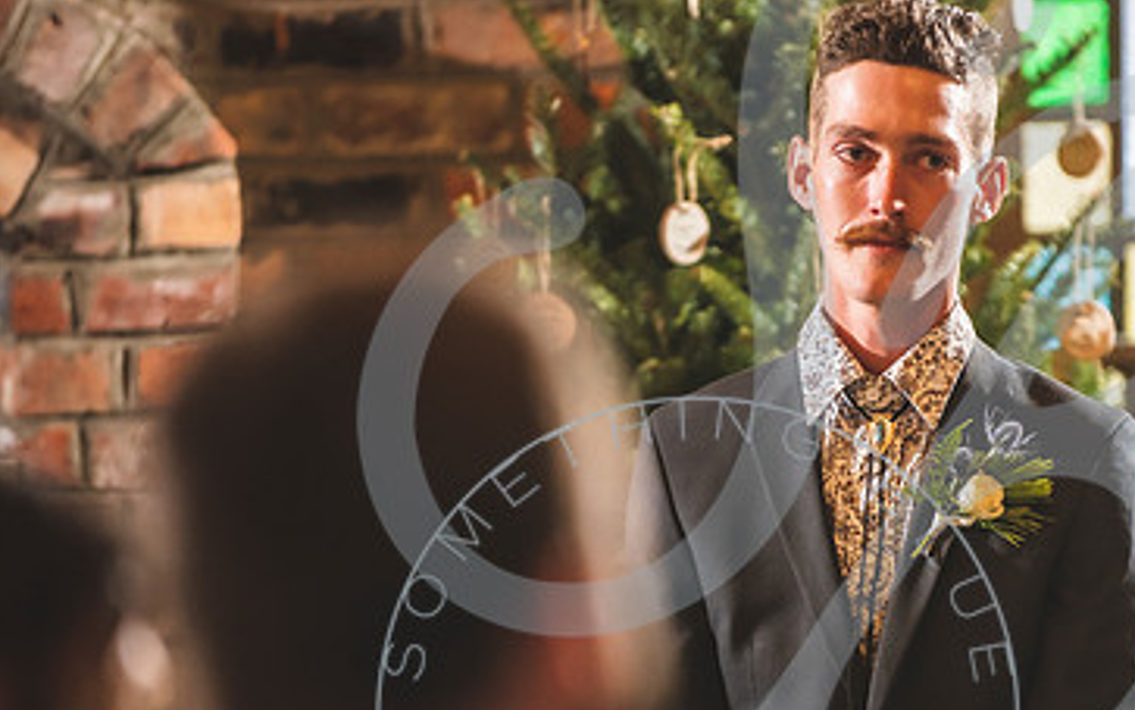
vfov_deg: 3.9
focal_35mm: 334
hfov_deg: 6.3
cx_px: 854
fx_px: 10333
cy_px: 455
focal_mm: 200
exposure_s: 1/200
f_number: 2.8
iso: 1000
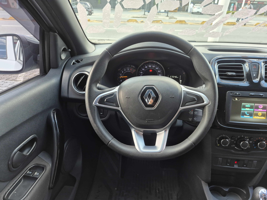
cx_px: 134
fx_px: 177
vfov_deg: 58.9
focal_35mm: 23
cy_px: 100
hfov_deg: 73.9
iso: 160
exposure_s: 1/120
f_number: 1.8
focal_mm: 5.4
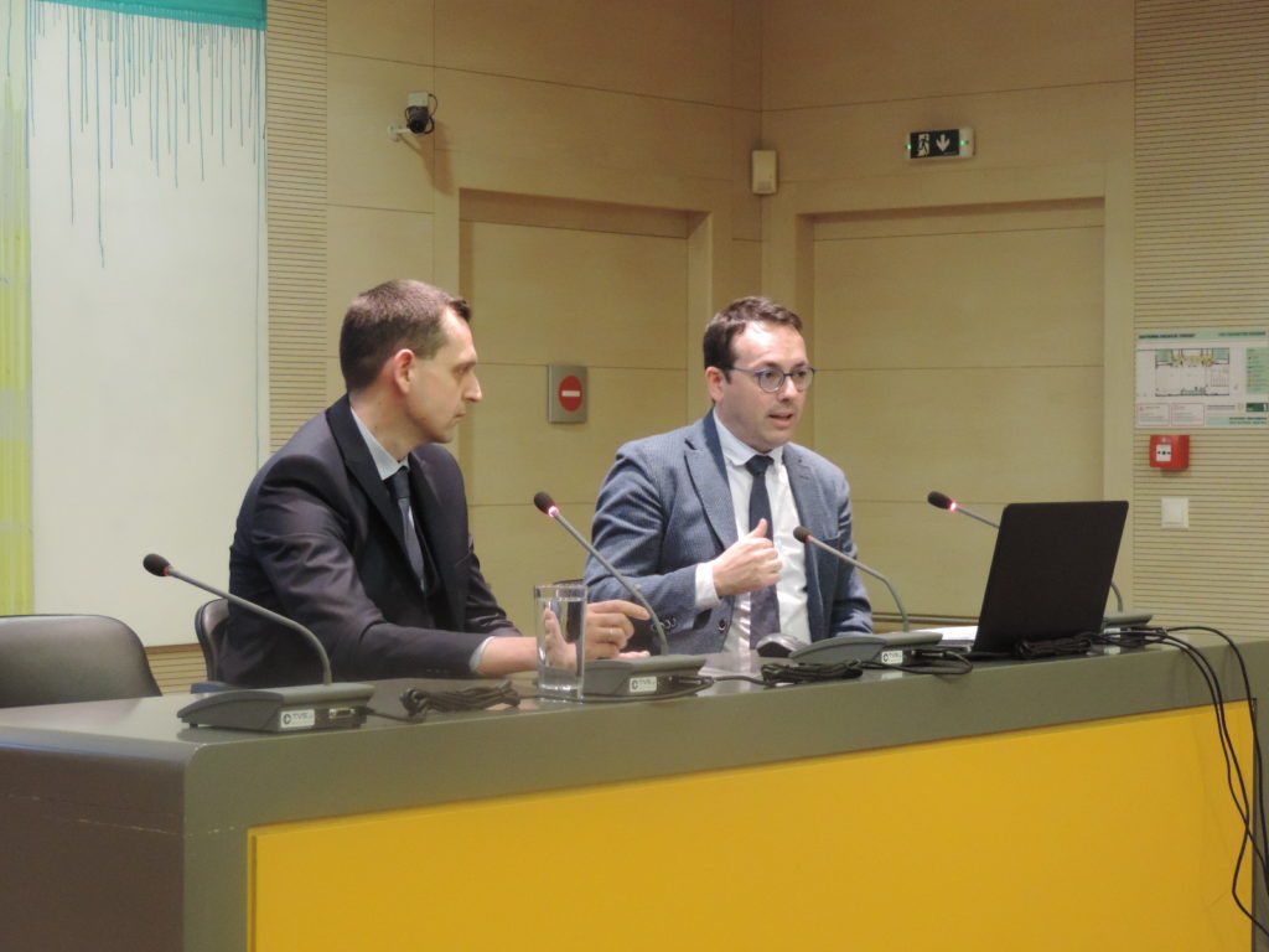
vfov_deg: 17.4
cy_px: 476
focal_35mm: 85
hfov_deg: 23.0
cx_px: 634
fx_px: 3116
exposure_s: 1/20
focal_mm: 15.1
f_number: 4
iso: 800
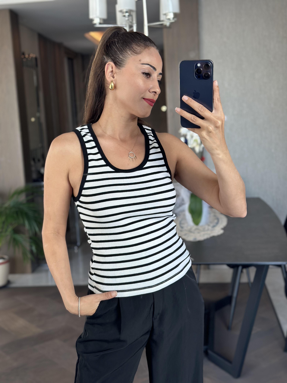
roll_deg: +3.5
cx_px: 144
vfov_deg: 39.7
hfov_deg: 30.3
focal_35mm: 48
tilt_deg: -16.5
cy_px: 192
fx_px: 531
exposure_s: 1/67
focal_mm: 6.86
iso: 125
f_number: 1.78
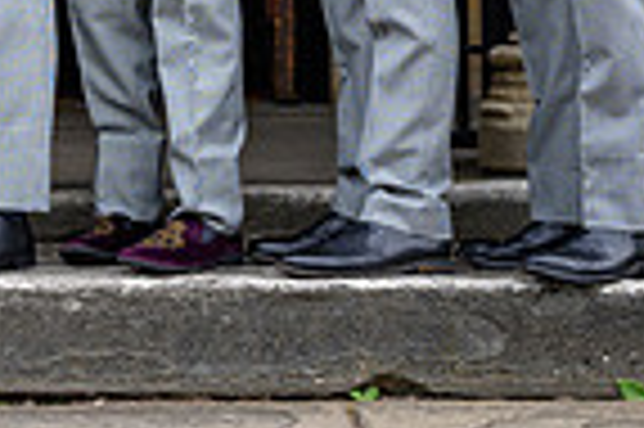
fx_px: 3627
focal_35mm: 203
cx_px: -5
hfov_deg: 10.1
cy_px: -419
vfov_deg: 6.6
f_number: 2.8
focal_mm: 50
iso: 1250
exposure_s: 1/8000
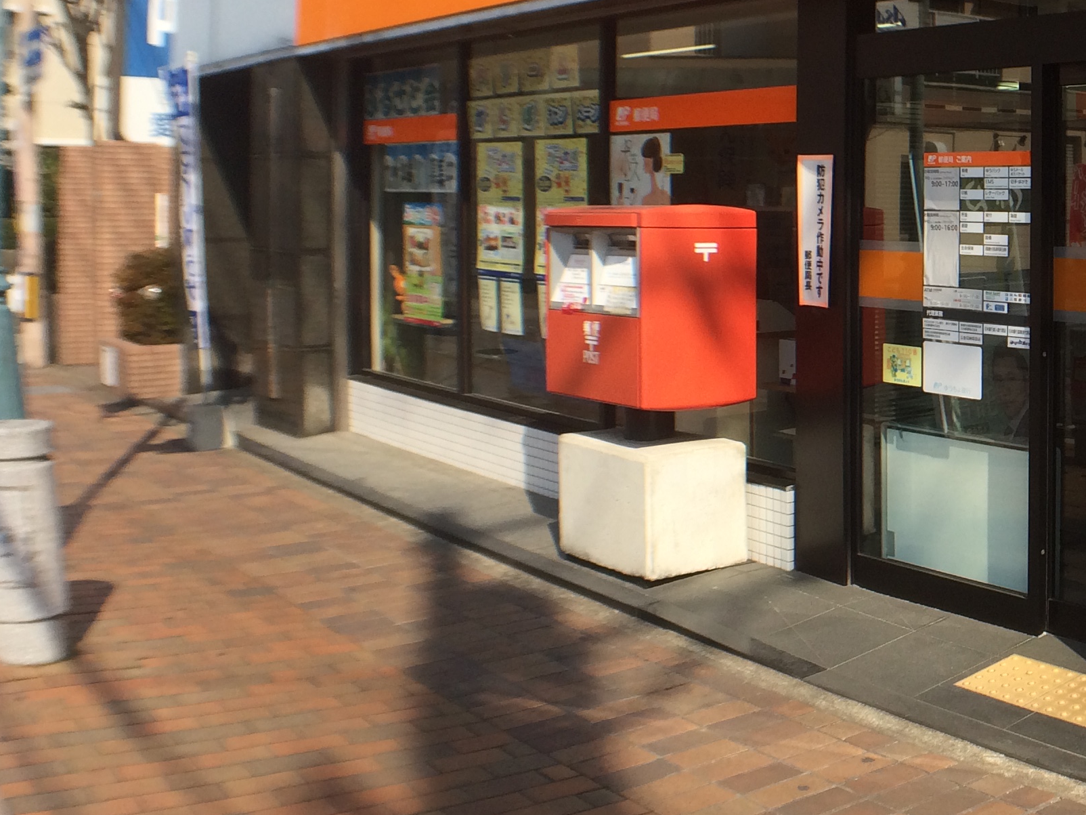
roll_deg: +1.3
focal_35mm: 59
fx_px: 1851
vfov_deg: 24.6
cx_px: 1027
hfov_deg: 30.8
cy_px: 232
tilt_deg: -2.3
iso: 32
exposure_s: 1/1466
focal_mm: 4.15
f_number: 2.2
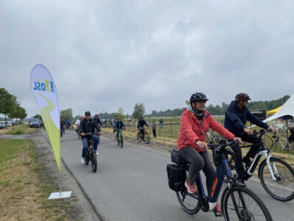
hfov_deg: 67.3
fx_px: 221
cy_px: 110
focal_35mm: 26
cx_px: 147
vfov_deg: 53.1
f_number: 1.8
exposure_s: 1/2105
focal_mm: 4.2
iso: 32
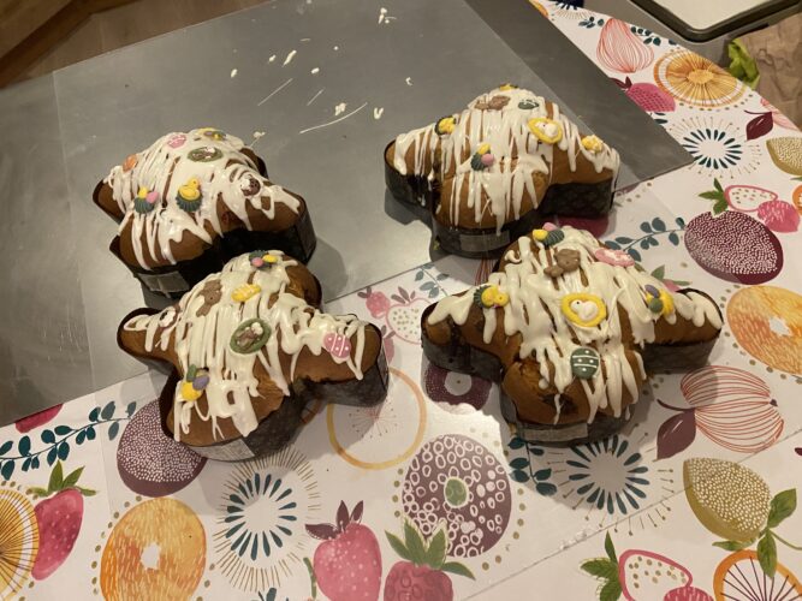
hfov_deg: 67.3
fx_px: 602
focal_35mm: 26
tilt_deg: -54.6
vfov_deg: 53.0
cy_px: 300
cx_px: 401
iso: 500
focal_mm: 4.25
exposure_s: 1/50
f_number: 1.8
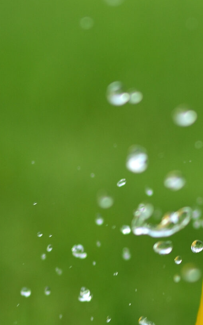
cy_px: 382
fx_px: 2115
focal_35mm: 239
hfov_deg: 5.5
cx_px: 279
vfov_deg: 8.7
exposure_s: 1/2000
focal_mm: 50
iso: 100
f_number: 2
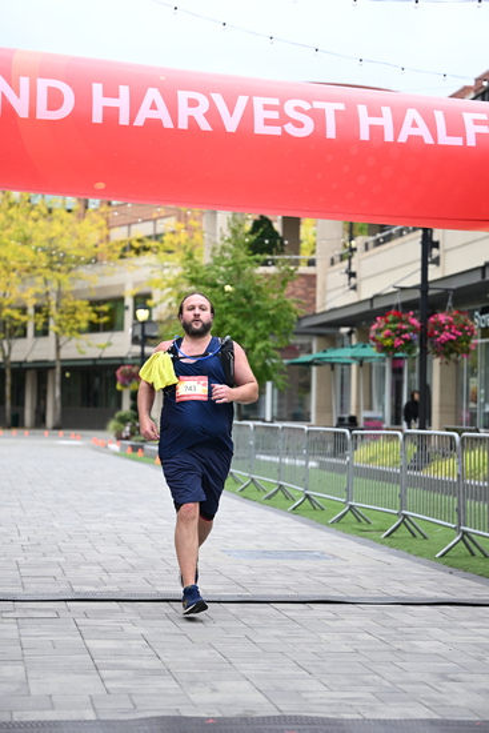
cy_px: 366
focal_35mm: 78
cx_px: 244
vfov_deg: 26.0
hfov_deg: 17.5
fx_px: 1588
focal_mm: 78
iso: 400
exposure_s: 1/1250
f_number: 2.8
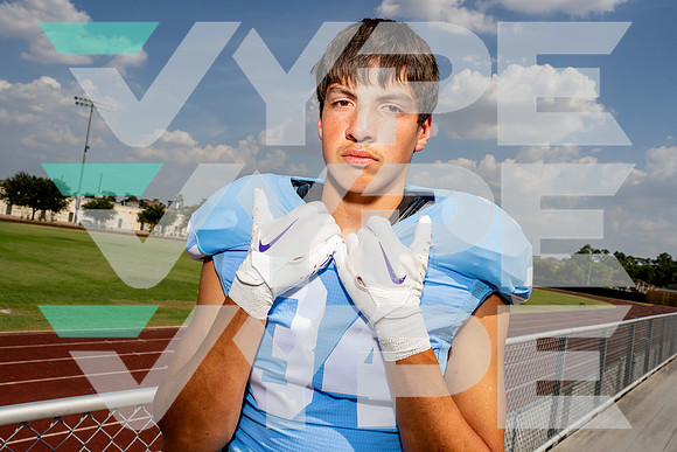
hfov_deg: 63.6
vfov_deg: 45.0
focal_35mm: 29
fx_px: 545
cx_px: 338
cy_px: 226
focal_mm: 29
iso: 125
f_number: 11
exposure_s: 1/250
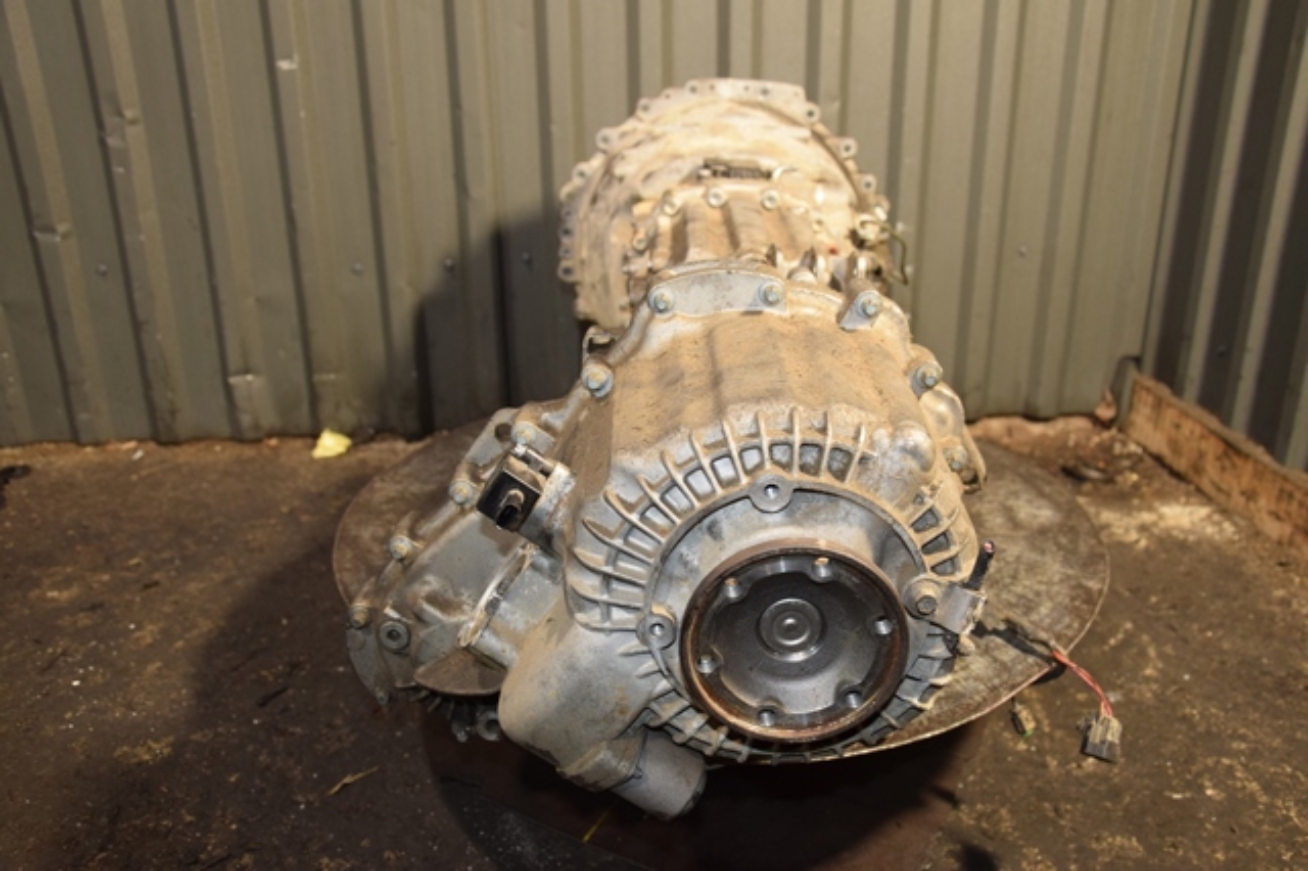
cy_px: 436
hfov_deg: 59.5
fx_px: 1144
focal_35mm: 32
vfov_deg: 41.7
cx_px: 654
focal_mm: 21
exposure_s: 1/80
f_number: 5
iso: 800
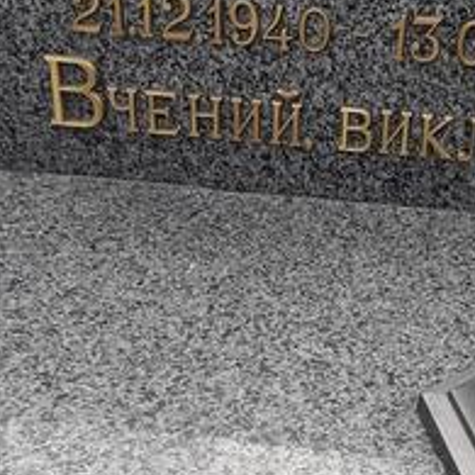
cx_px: 348
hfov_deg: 25.1
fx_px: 1056
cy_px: 363
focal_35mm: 68
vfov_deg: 25.0
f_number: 2
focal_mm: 4.6
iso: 20
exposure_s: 1/237
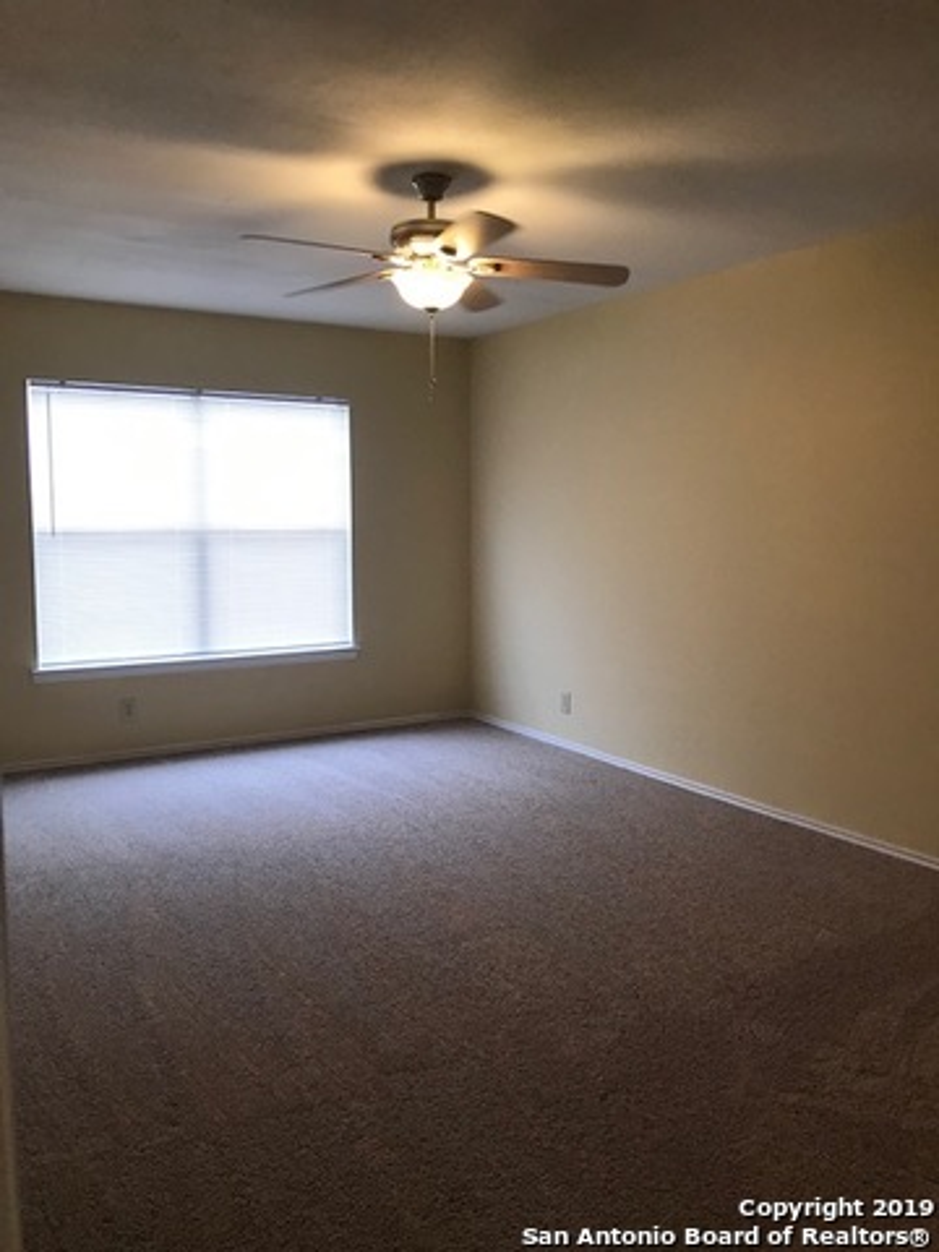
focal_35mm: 28
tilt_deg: -5.6
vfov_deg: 63.4
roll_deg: -0.3
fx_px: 1013
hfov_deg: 49.7
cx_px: 470
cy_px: 626
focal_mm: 3.99
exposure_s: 1/30
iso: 25
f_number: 1.8
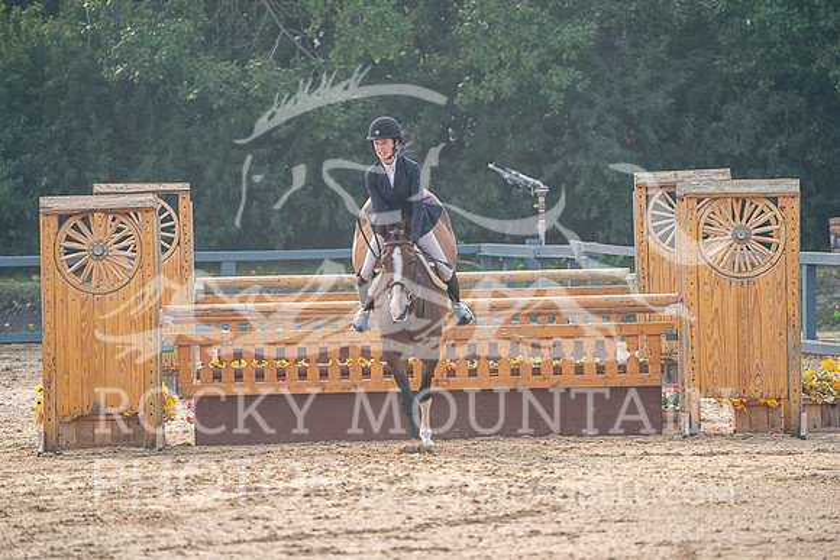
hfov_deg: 5.2
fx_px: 9335
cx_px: 420
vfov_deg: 3.4
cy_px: 280
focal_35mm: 400
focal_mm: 400
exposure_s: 1/640
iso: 500
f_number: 5.6
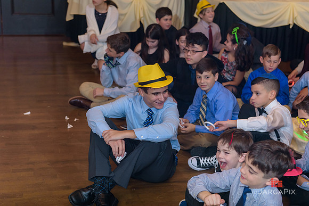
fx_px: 515
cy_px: 103
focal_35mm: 60
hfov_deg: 33.4
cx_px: 154
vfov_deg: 22.6
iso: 1600
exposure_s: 1/125
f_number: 3.2
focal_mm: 60
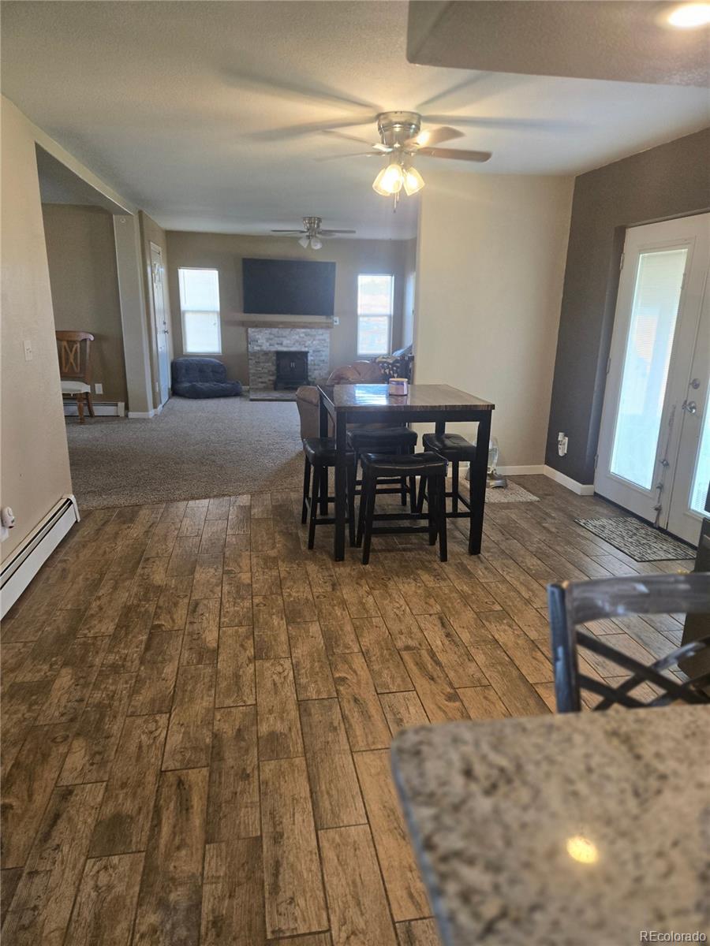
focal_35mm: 23
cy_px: 473
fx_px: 629
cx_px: 355
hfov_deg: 58.9
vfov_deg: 73.9
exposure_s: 1/120
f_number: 1.8
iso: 200
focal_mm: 5.4
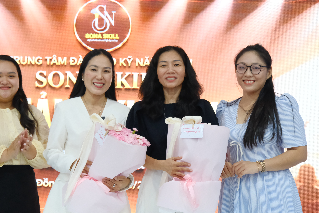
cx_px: 120
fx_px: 877
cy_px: 103
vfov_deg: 13.8
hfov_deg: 20.6
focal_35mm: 99
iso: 3200
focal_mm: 50.5
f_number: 4
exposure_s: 1/125
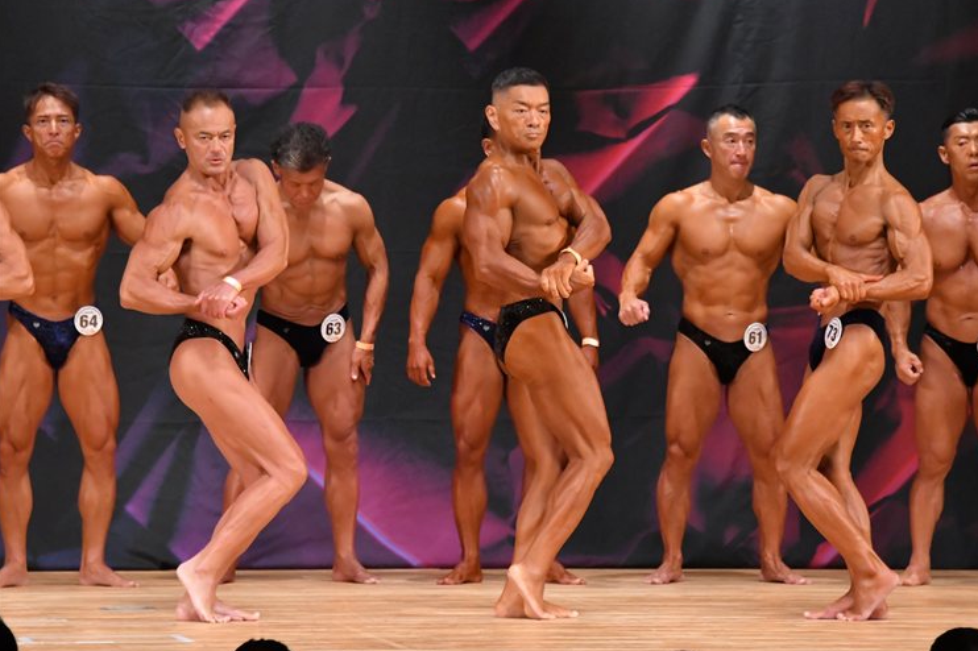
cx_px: 505
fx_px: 7657
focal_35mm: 282
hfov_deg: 7.3
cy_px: 324
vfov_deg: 4.9
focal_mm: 180
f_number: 5.6
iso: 6400
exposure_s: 1/400
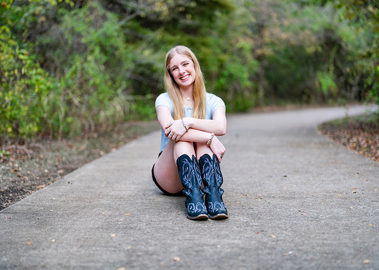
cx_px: 190
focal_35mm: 52
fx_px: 564
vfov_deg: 27.0
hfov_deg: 37.2
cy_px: 135
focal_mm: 50
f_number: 1.2
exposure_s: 1/400
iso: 100
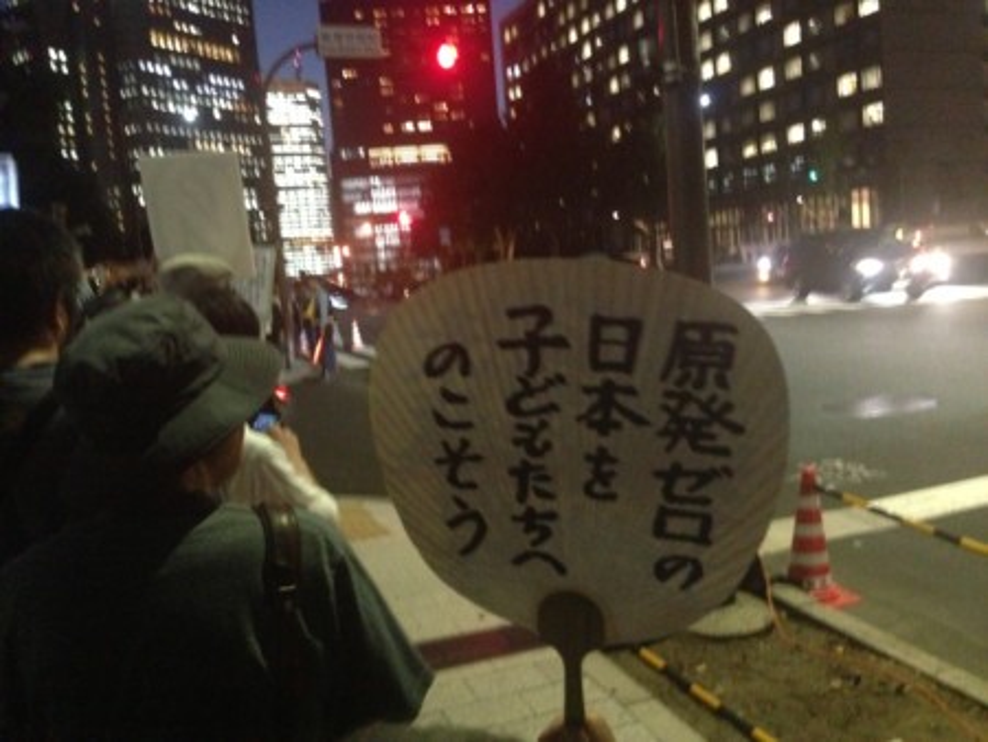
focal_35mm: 33
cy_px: 371
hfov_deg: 55.3
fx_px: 942
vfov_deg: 43.0
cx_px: 494
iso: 800
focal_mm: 4.13
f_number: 2.4
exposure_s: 1/15
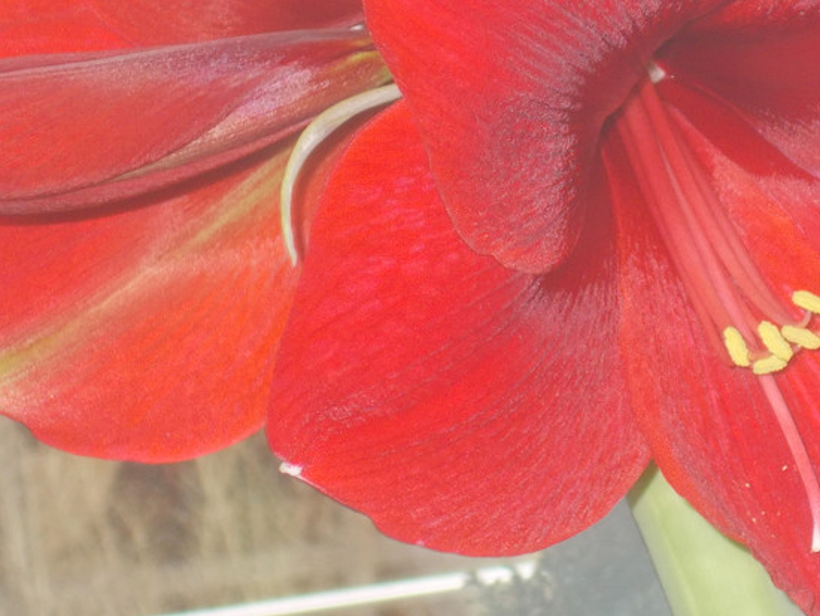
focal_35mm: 192
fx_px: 4550
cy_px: 192
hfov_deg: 10.3
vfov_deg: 7.7
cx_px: 619
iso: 200
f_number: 5.5
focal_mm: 17.6
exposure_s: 1/60
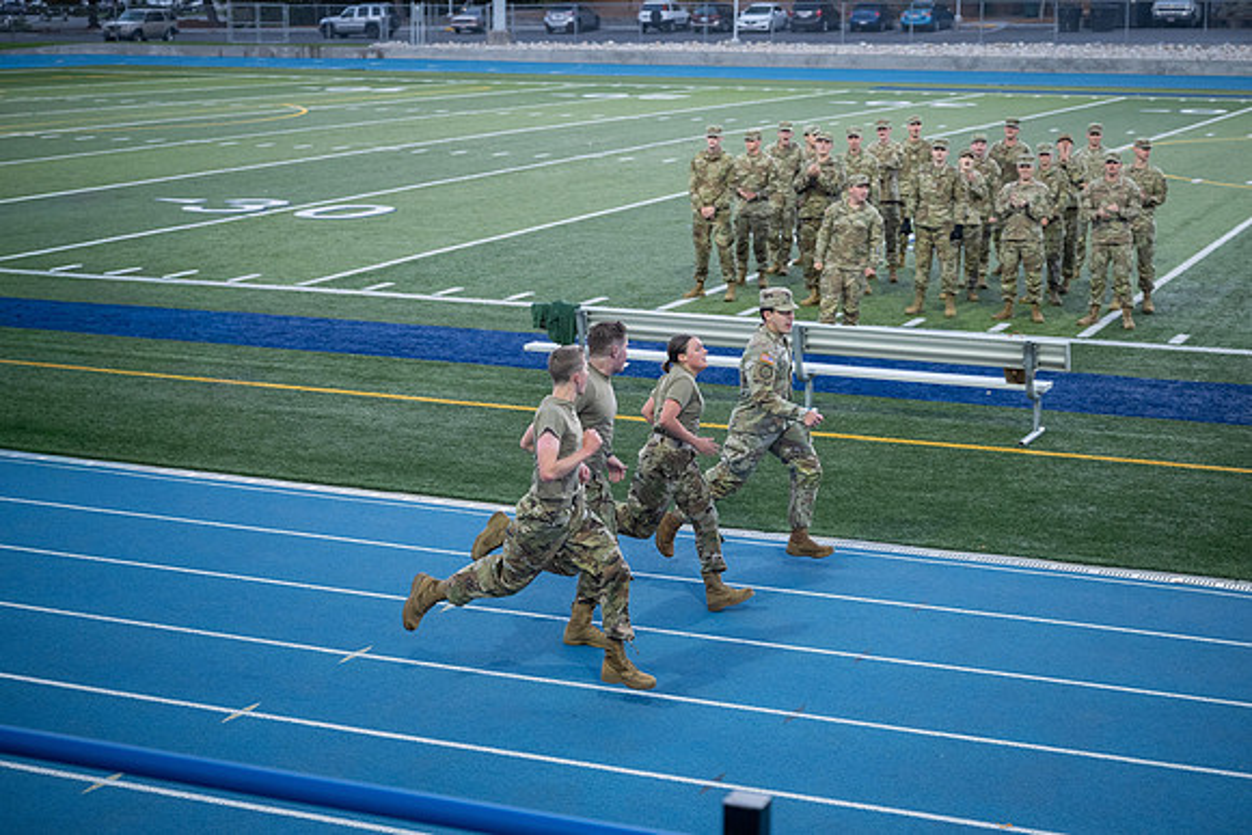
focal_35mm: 60
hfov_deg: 33.5
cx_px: 654
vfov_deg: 22.7
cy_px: 362
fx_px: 2083
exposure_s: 1/400
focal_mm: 47
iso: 1250
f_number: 2.8
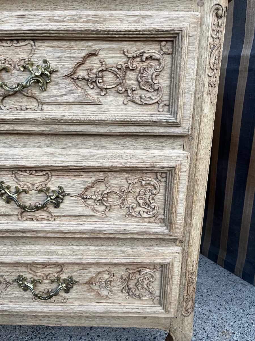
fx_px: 255
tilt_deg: -18.1
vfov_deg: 67.3
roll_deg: +1.3
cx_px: 128
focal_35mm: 26
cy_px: 170
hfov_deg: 53.1
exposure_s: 1/192
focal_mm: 5.1
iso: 40
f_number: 1.6
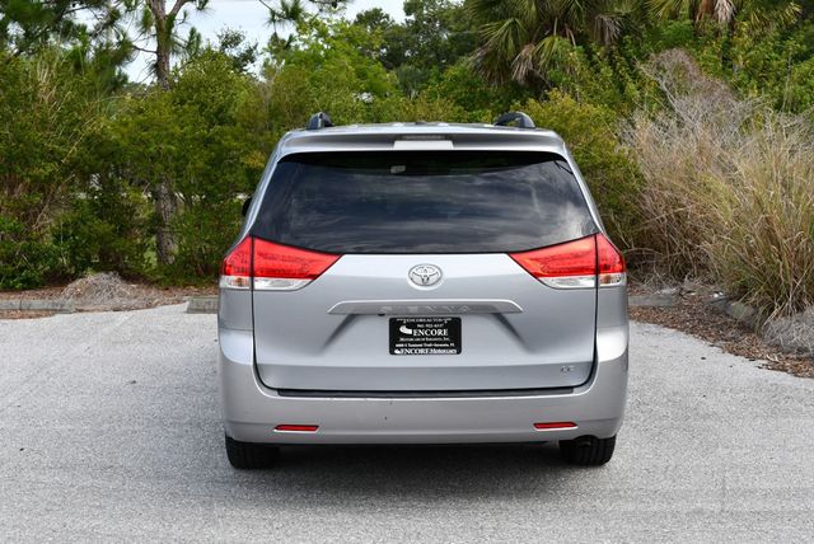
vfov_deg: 23.4
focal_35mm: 58
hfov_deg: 34.5
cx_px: 407
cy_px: 272
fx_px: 1313
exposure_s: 1/250
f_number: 7.1
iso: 200
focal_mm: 29
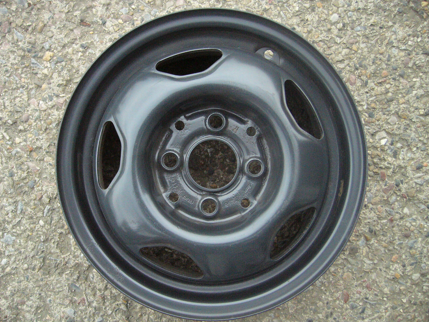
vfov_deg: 40.7
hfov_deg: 52.6
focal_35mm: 35
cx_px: 214
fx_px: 434
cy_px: 161
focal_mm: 5.8
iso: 400
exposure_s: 1/250
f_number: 2.8
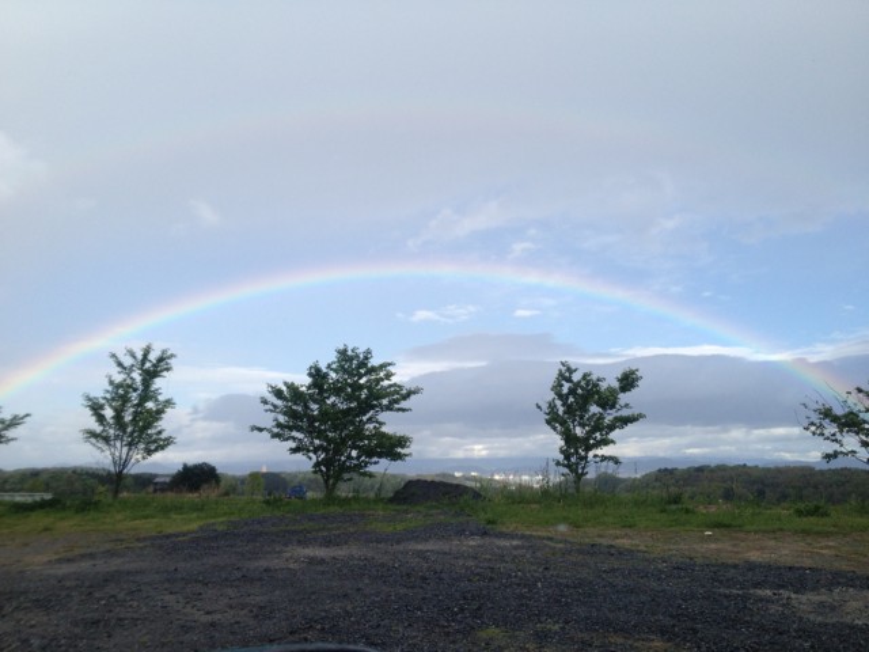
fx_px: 879
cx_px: 434
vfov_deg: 40.7
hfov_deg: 52.6
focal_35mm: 35
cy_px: 326
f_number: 2.4
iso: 64
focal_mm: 4.28
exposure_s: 1/1416
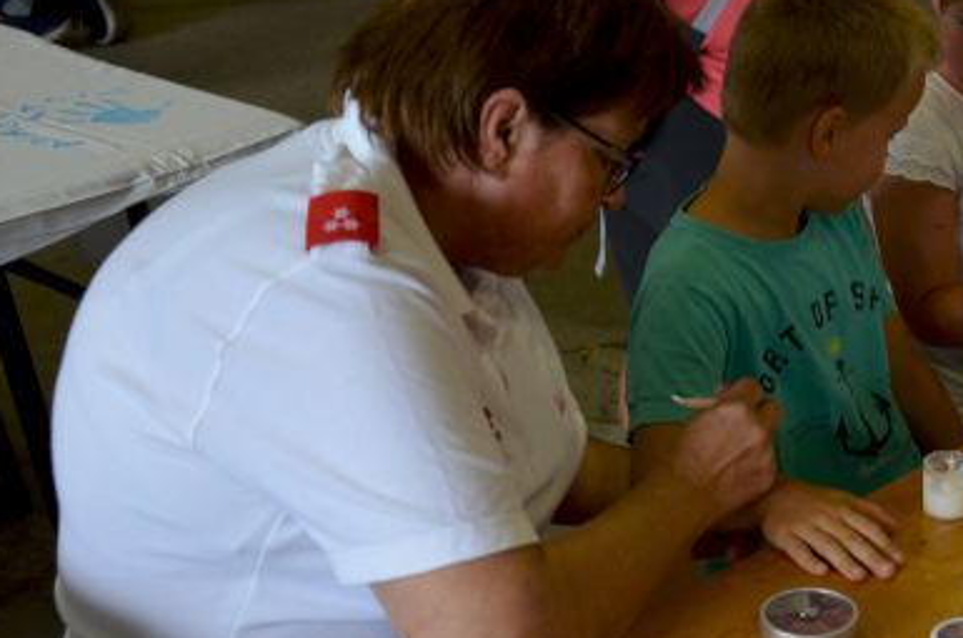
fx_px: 2029
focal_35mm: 76
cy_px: 348
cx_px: 803
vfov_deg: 17.9
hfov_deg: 26.1
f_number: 4.2
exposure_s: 1/50
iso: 800
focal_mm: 30
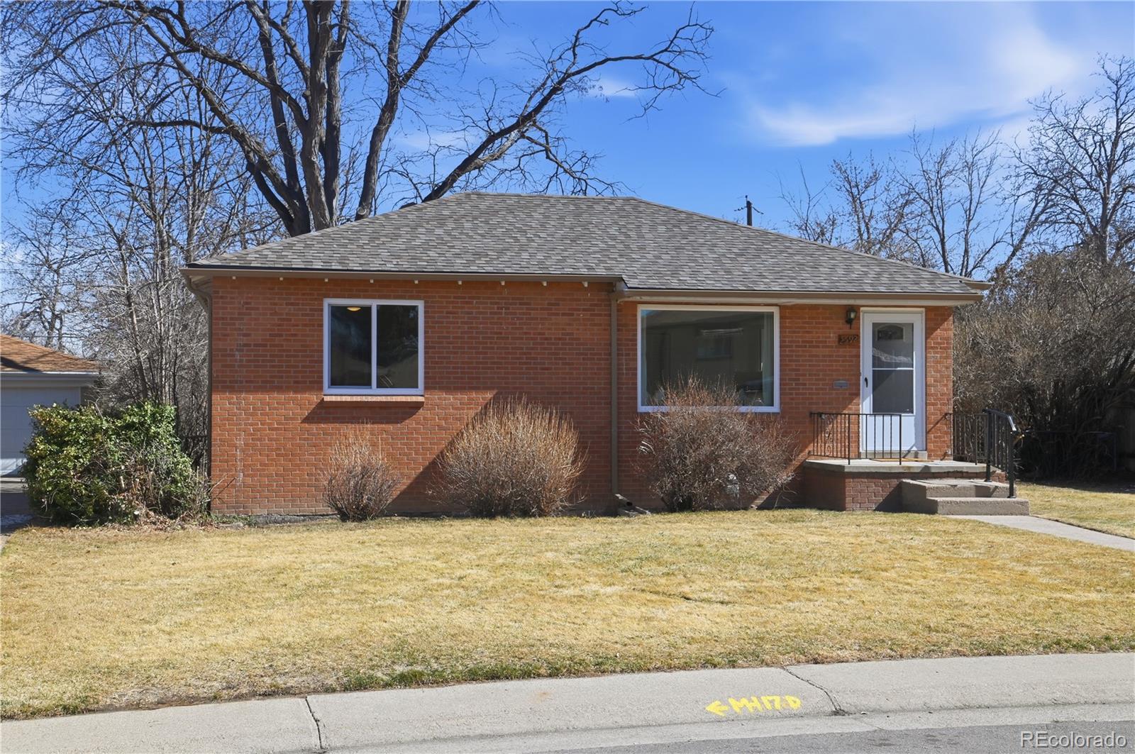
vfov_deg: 29.8
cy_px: 377
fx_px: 1417
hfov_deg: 43.6
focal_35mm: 45
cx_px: 568
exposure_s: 1/160
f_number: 10
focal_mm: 45
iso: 100
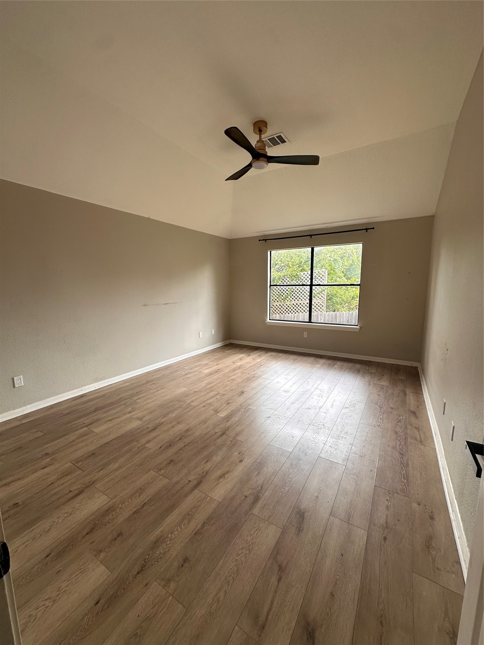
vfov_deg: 102.1
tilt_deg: -6.7
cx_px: 242
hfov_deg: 85.7
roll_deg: -1.0
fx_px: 261
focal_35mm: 14
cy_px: 322
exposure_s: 1/99
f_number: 2.2
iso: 50
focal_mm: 2.22
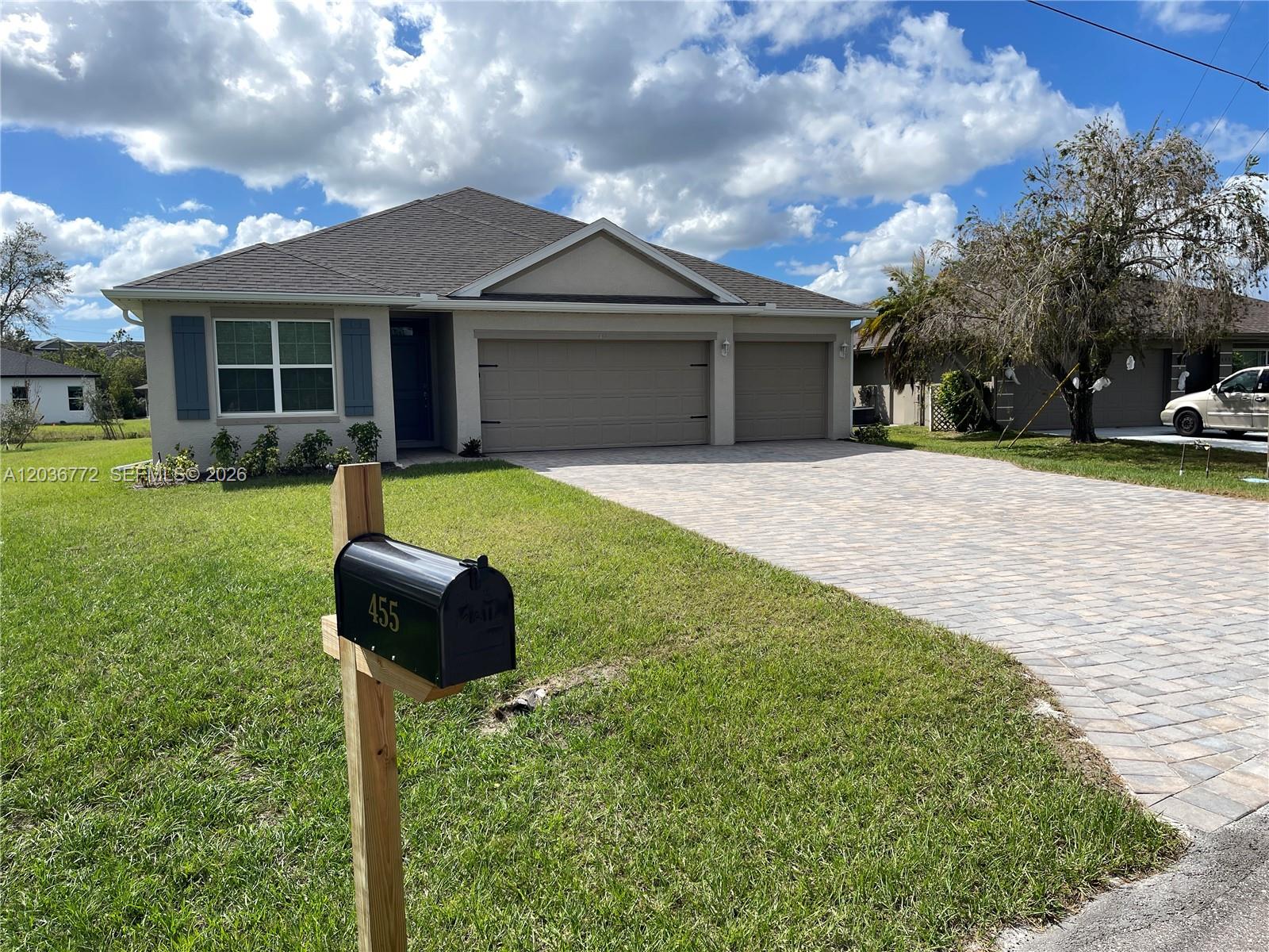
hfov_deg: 69.4
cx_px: 634
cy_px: 476
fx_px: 916
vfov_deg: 54.9
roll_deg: +0.6
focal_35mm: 25
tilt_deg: -4.9
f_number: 1.6
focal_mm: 5.1
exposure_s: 1/4902
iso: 32
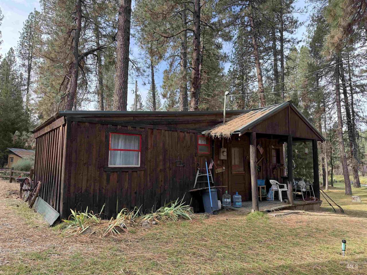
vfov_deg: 56.8
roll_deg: +0.2
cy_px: 138
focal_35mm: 24
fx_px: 254
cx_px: 184
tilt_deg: +6.7
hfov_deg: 71.6
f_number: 1.78
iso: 100
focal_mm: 6.76
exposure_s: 1/654
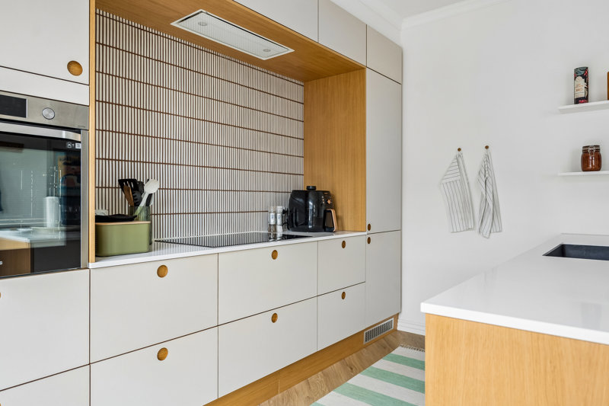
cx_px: 304
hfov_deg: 73.8
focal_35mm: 24
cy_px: 203
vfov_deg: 53.1
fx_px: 406
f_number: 4
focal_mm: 24
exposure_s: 1/8
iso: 200
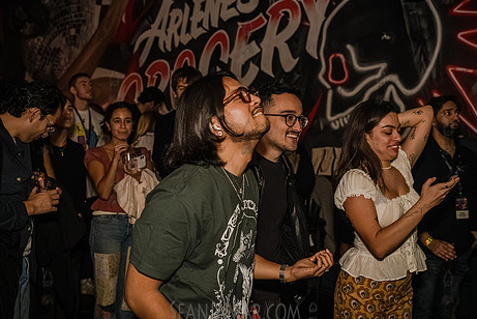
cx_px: 247
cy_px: 136
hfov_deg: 44.5
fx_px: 583
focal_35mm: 44
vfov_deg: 30.5
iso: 12800
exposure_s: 1/250
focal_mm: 35
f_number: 3.2
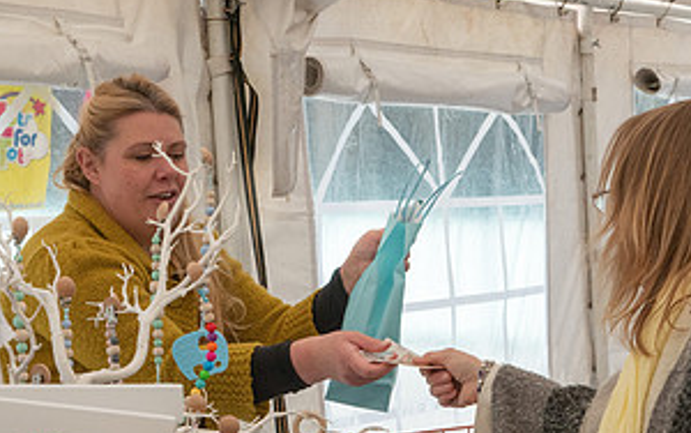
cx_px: 530
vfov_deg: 11.4
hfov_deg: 18.1
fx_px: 2148
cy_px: 413
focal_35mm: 114
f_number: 9
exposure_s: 1/1000
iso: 450
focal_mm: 56
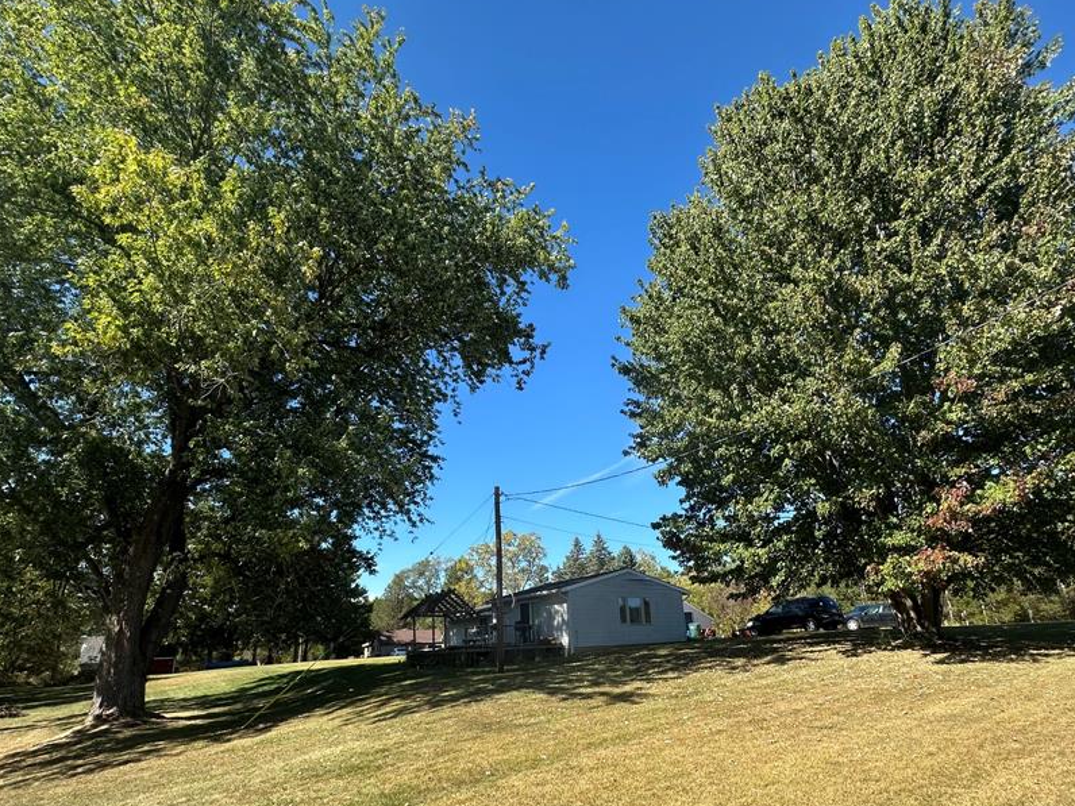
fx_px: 559
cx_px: 535
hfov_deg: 87.8
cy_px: 501
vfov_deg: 70.5
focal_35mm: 18
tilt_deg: +15.6
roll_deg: +2.5
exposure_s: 1/824
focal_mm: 2.22
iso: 40
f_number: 2.2
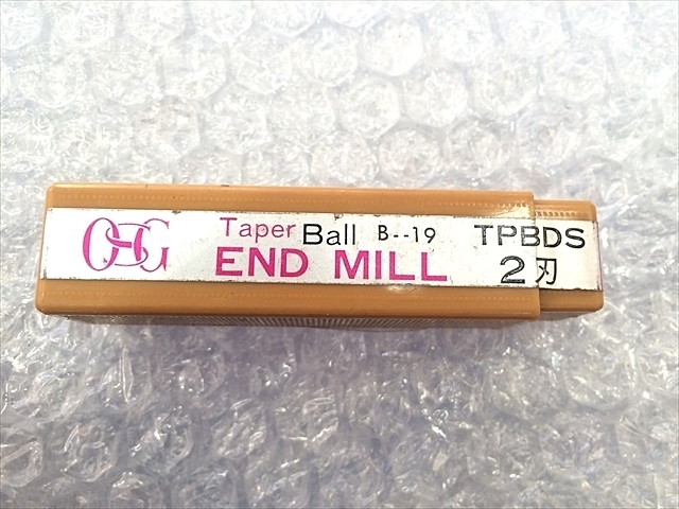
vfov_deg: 48.2
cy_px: 254
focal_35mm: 29
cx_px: 340
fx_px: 569
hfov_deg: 61.7
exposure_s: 1/30
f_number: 2.2
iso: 64
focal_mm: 4.15
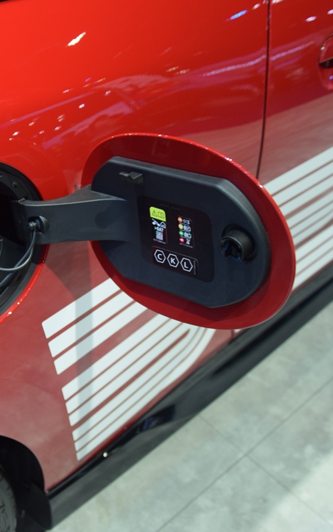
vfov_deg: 41.2
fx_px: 708
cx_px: 38
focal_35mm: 49
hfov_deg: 25.7
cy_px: 263
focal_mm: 21
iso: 400
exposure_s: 1/80
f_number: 4.5
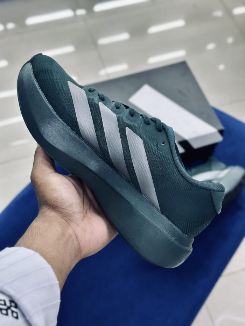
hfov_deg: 30.3
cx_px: 122
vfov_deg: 39.7
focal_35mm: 48
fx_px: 453
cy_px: 163
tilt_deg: -57.7
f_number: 1.78
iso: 100
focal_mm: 6.86
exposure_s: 1/100
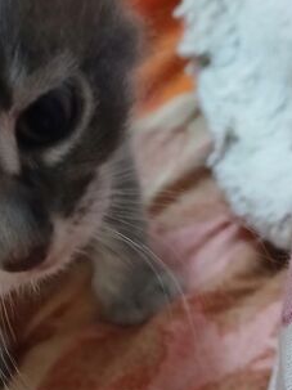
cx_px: 40
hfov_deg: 25.8
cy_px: 139
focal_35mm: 55
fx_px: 619
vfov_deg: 34.7
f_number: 1.8
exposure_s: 1/16.7
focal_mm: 3.98
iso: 1000
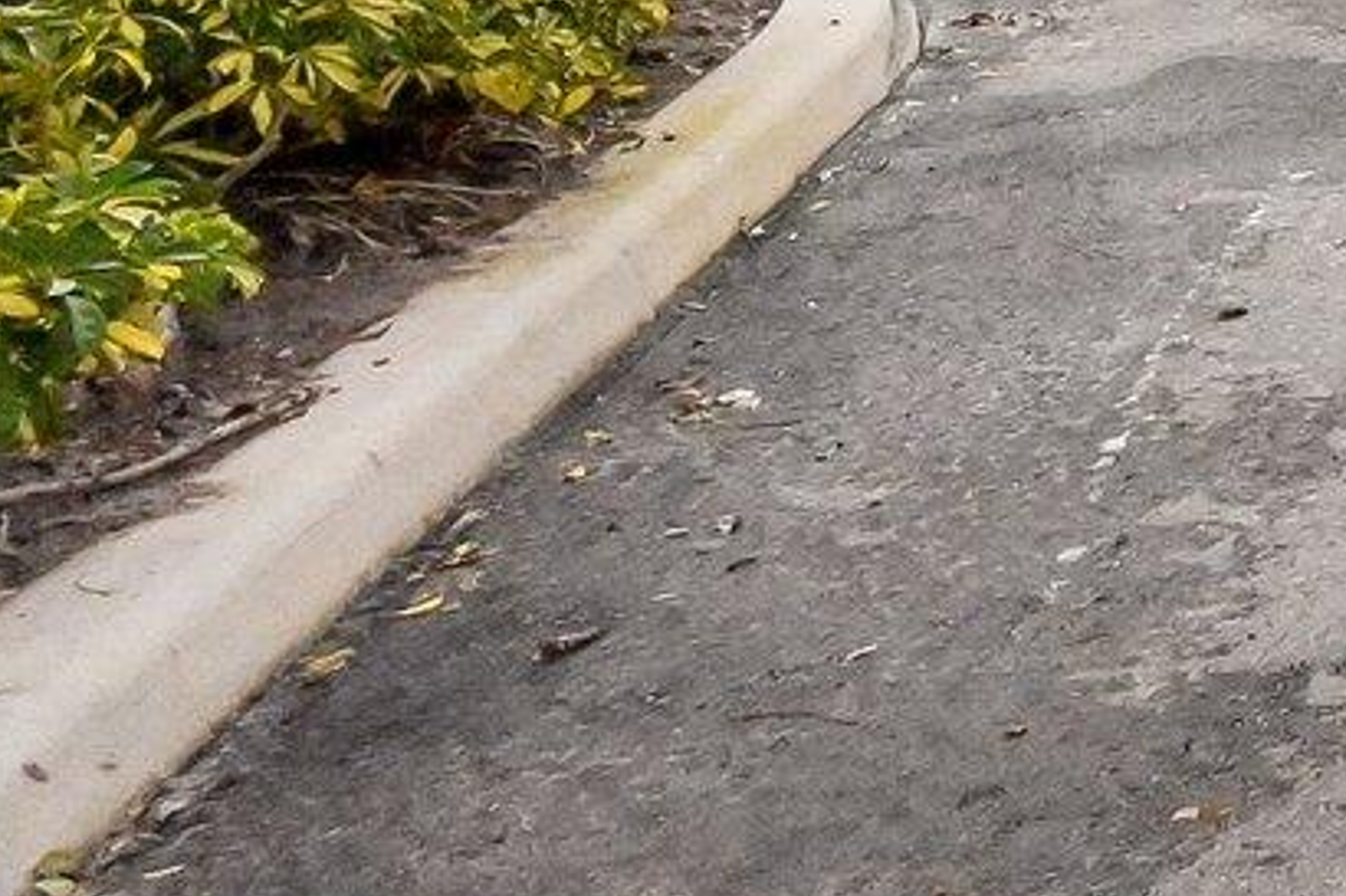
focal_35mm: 70
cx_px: 3188
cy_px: -599
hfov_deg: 15.5
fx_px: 2616
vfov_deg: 16.9
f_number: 8
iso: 4000
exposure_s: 1/1250
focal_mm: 14
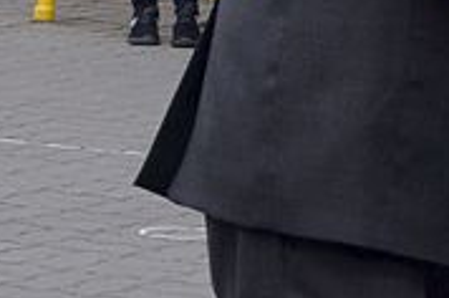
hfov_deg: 5.9
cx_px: 769
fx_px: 4283
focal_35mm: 344
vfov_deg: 4.0
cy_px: -196
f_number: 10
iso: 500
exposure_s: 1/400
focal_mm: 48
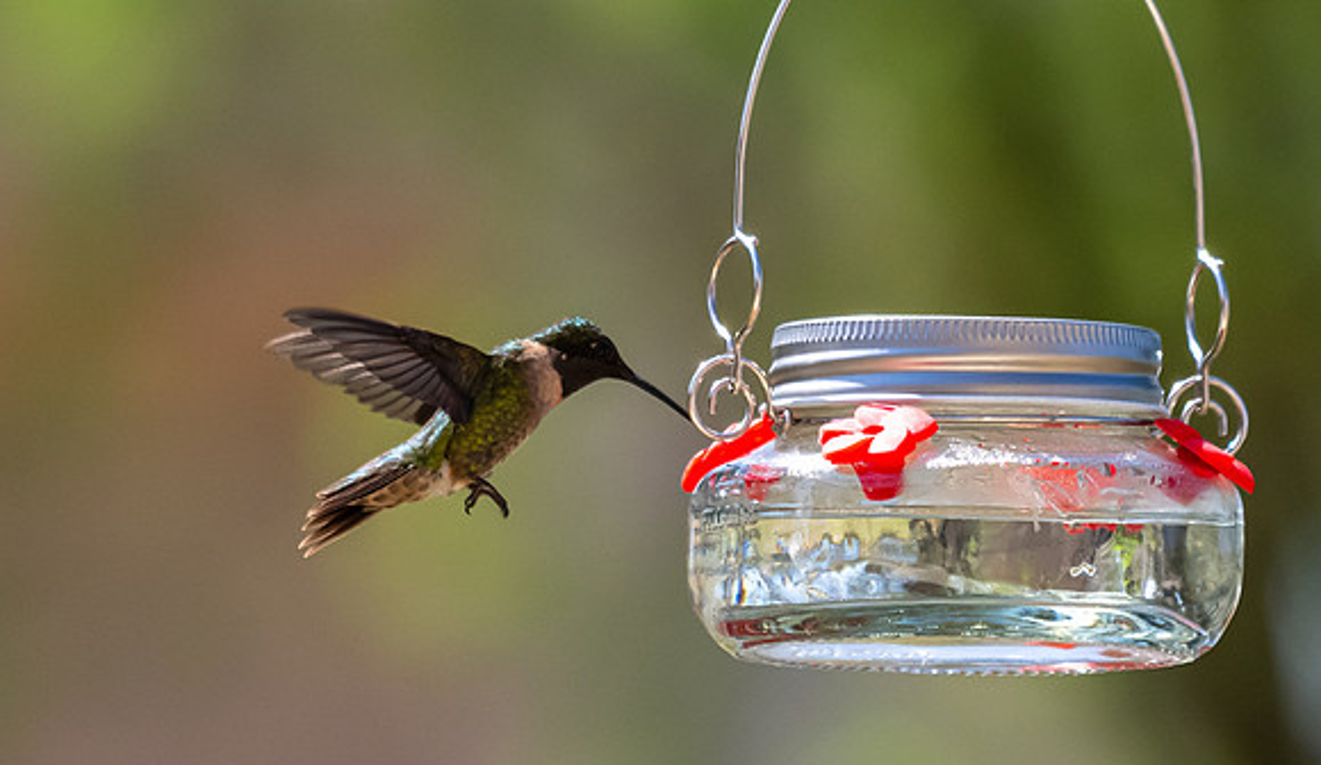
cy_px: 513
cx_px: 749
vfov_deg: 1.6
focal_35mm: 794
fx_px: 28007
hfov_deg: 2.7
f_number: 5.6
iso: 1400
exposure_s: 1/3200
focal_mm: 290
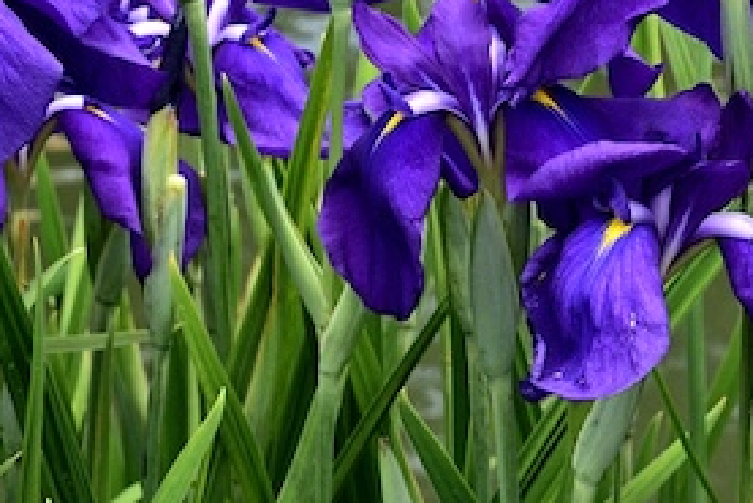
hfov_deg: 9.7
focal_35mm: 208
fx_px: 4353
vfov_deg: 6.3
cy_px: -680
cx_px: 1049
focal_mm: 36
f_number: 7.1
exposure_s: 1/500
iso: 100
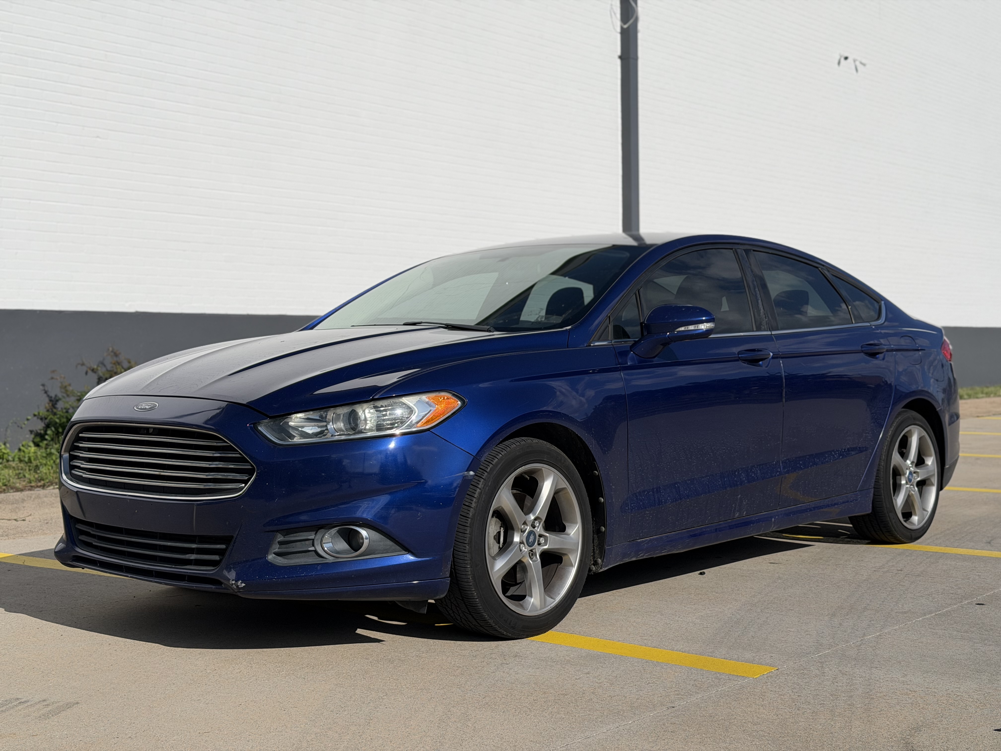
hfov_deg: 39.7
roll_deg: +1.7
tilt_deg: -0.6
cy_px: 376
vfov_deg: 30.3
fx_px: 1388
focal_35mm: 48
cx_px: 500
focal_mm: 6.76
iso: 80
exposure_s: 1/16129
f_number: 1.78
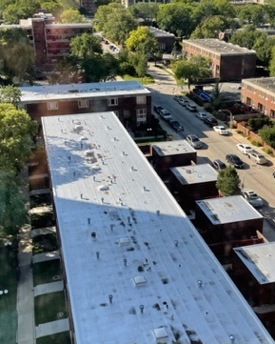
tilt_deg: -19.2
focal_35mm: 45
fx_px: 458
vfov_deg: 41.0
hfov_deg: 33.4
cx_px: 152
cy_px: 143
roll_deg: -0.1
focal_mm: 4.2
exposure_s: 1/1125
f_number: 1.6
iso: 32
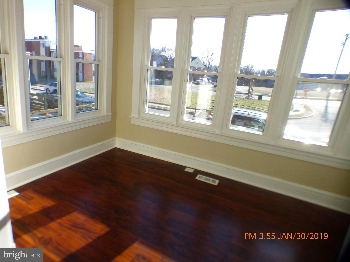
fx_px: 202
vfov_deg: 66.0
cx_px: 175
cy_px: 131
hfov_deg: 81.7
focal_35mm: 20
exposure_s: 1/500
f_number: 2.8
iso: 100
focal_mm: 3.58
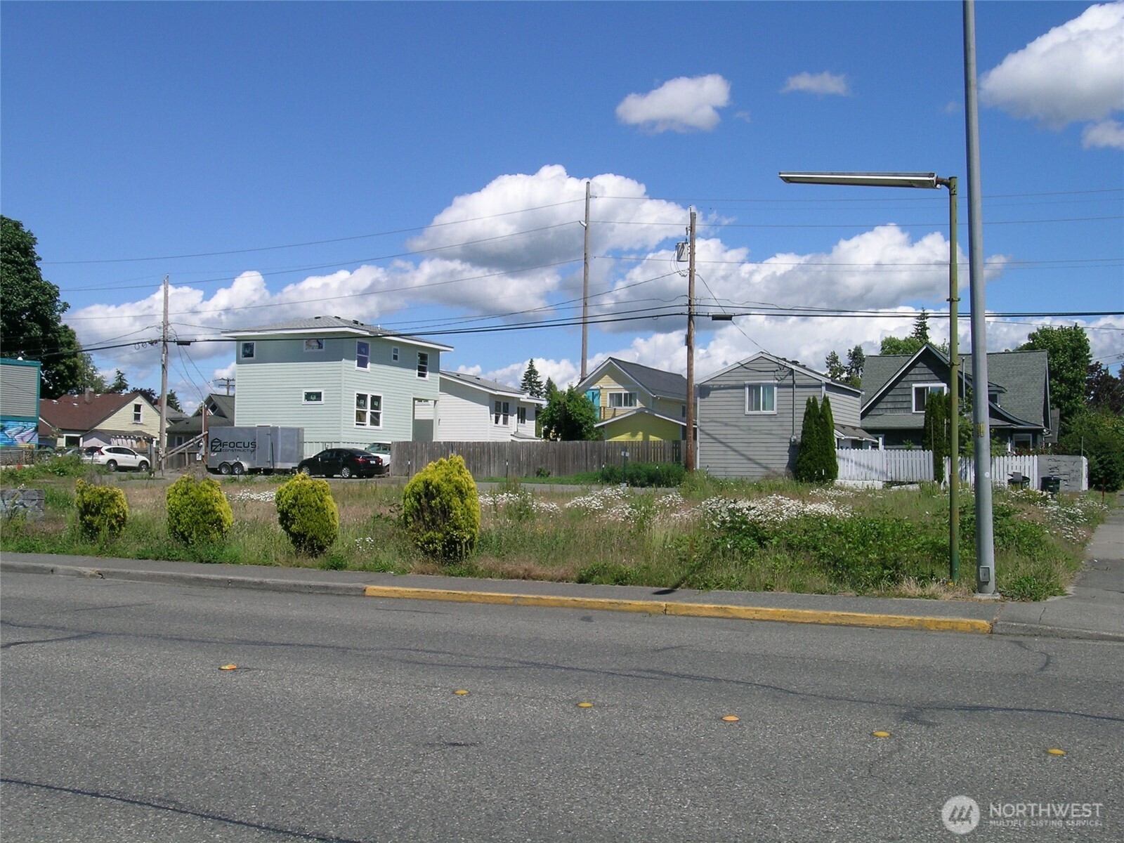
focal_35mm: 39
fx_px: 1266
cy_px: 422
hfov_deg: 47.9
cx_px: 562
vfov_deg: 36.8
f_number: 7.8
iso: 50
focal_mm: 8
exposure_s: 1/328
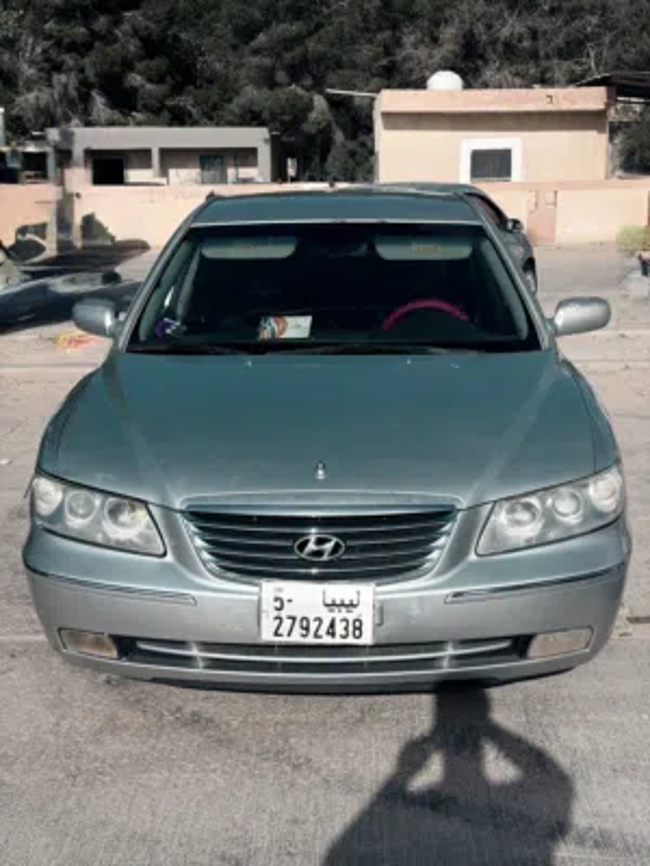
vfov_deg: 39.7
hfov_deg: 30.3
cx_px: 325
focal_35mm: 48
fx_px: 1202
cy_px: 433
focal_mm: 6.76
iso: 100
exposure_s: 1/11364
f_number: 1.78
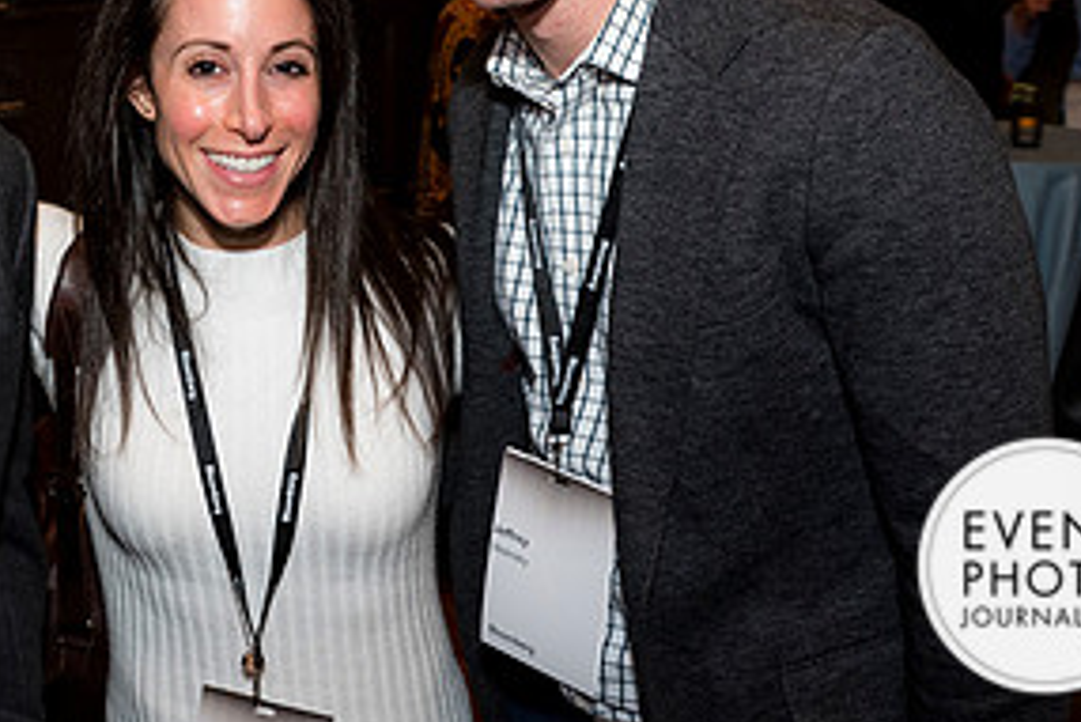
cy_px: 85
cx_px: 204
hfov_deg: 37.4
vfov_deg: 25.7
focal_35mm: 51
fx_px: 1532
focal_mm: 24
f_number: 5
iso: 800
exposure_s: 1/125
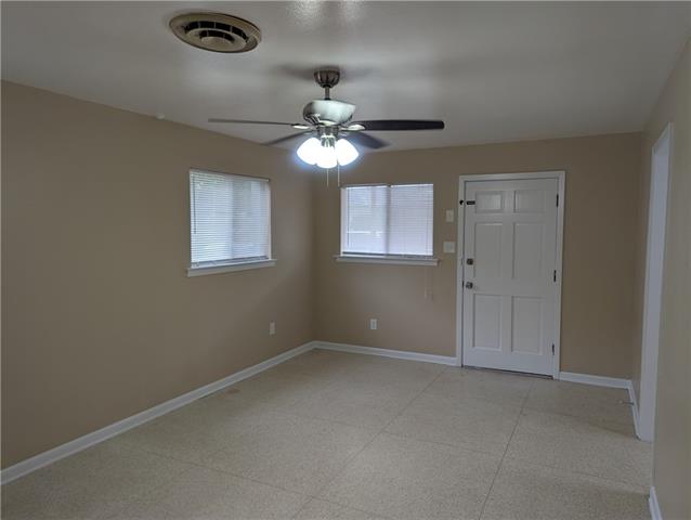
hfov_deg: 71.5
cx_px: 346
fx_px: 480
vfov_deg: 56.9
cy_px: 260
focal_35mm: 24
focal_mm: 6.81
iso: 72
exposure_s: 1/120
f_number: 1.85
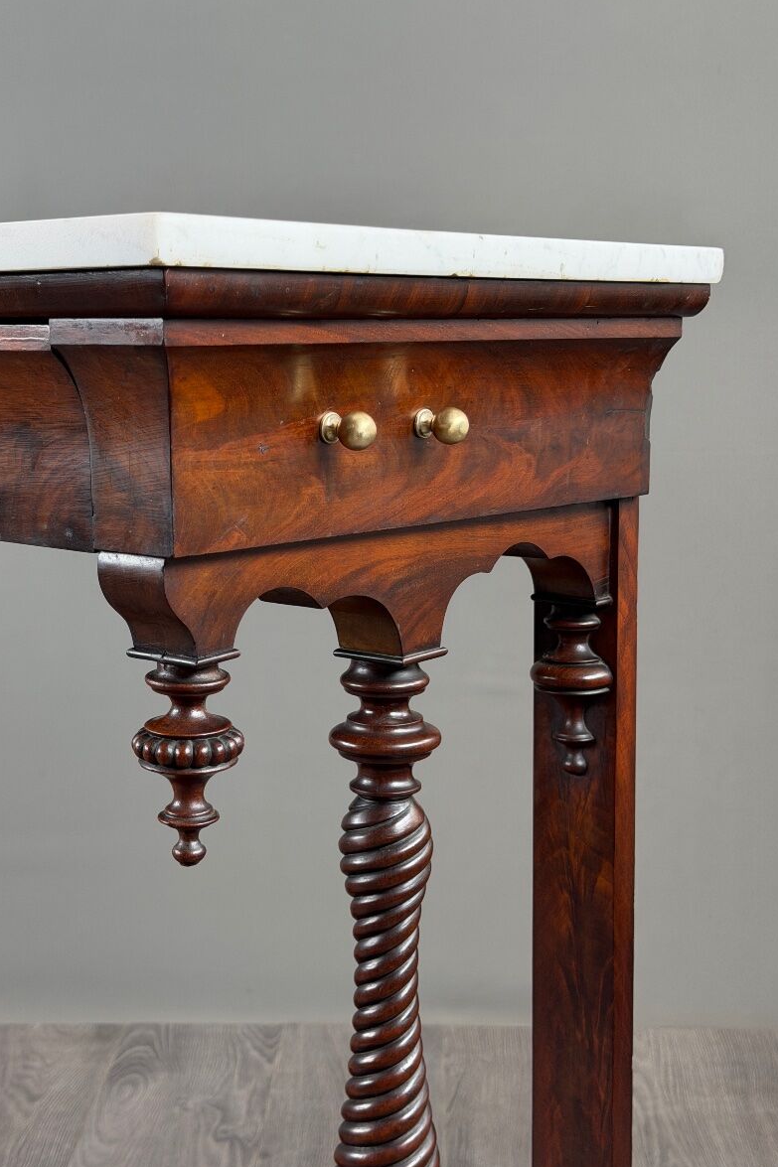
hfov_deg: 26.5
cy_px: 584
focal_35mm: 51
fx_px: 1654
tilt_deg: -9.2
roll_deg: +0.7
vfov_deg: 38.9
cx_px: 346
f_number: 1.78
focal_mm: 6.76
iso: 125
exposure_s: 1/100
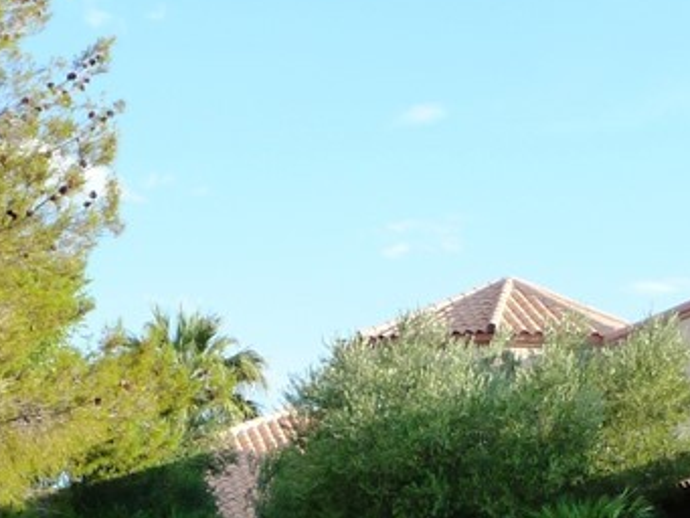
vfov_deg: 11.4
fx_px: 2572
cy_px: 455
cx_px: 117
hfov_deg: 15.2
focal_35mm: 129
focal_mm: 7.1
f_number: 4
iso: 160
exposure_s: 1/320
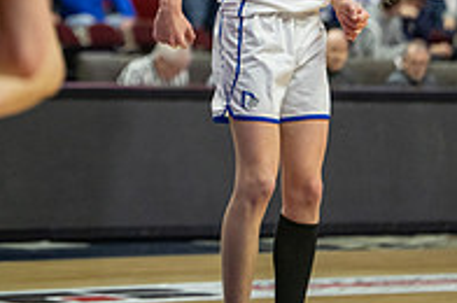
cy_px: -154
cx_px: 198
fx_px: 3789
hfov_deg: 6.9
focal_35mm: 299
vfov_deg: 4.6
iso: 2500
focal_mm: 130
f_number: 2.8
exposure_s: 1/1250
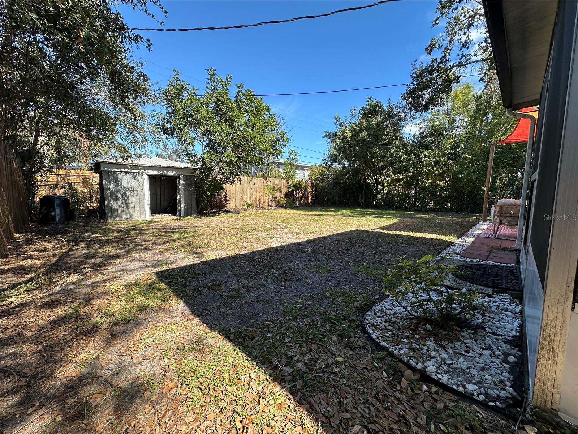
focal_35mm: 14
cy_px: 217
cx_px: 289
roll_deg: -0.5
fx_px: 234
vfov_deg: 85.7
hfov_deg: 102.1
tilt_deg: -5.4
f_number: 2.2
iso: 40
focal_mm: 2.22
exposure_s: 1/590
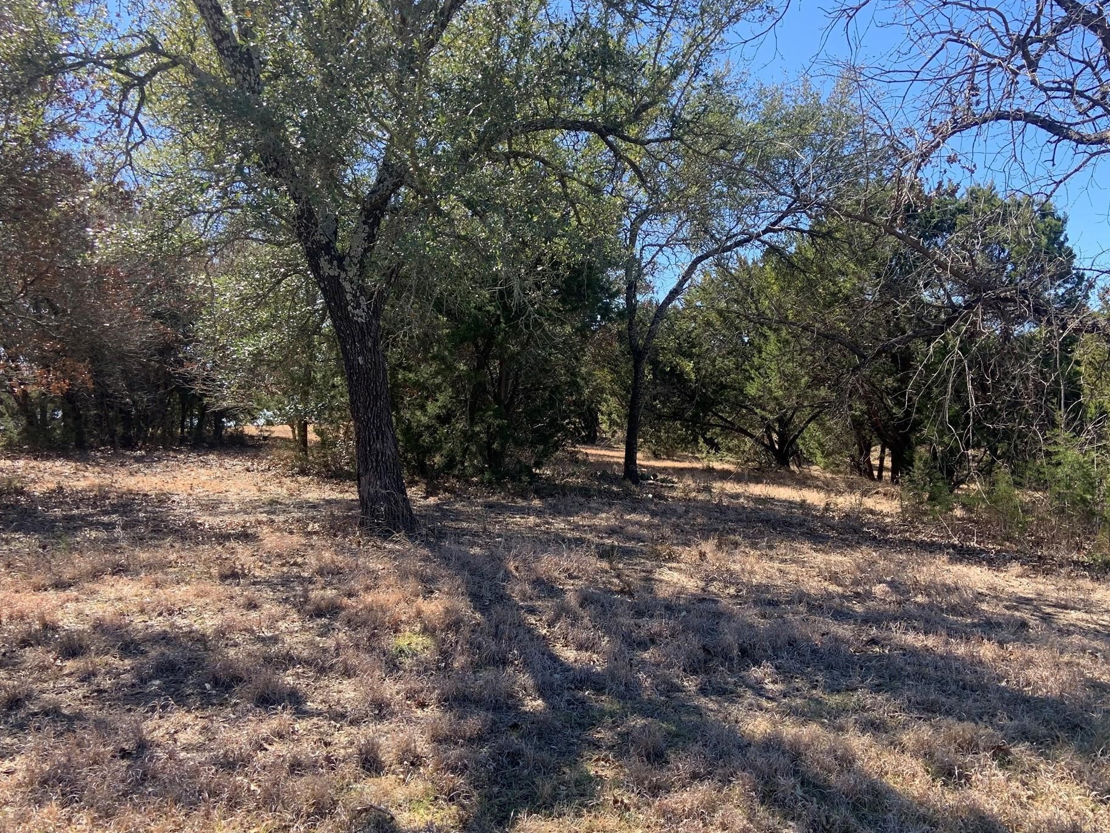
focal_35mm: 29
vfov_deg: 48.2
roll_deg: +3.6
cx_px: 592
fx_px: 930
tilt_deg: +1.9
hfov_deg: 61.6
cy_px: 397
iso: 25
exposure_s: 1/546
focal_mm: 4.25
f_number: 1.8
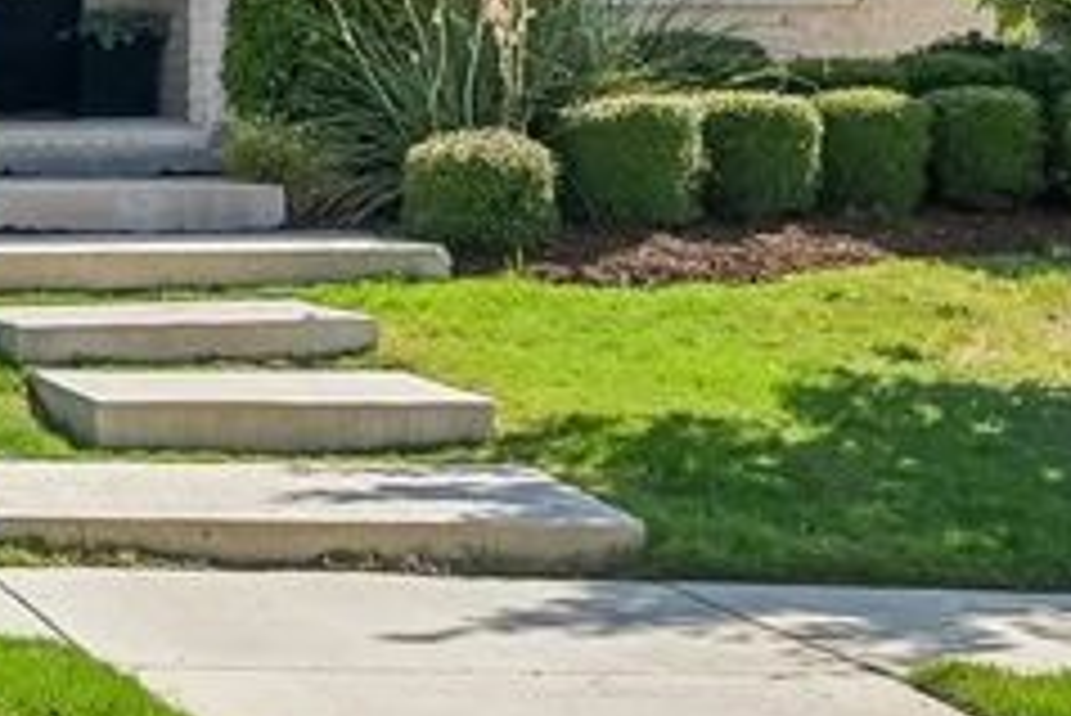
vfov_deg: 11.0
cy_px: -502
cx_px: -644
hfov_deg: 15.6
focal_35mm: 118
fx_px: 3517
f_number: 8
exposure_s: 1/1000
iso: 400
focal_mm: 27.5
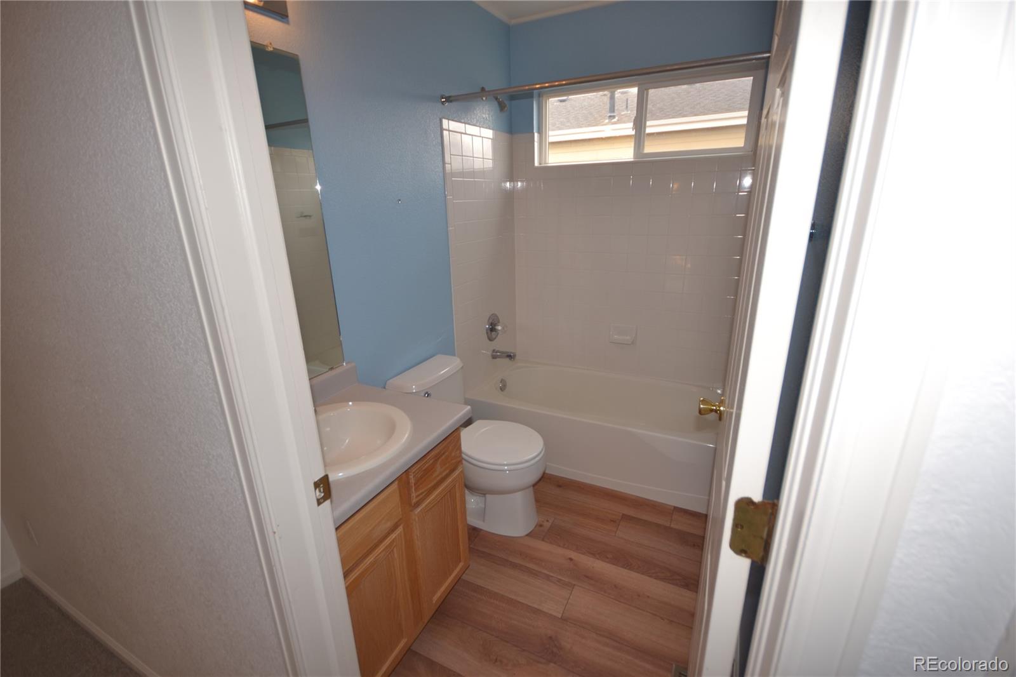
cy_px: 338
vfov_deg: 77.3
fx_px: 423
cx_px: 508
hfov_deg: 100.4
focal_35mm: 15
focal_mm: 10
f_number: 4
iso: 100
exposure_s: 1/60
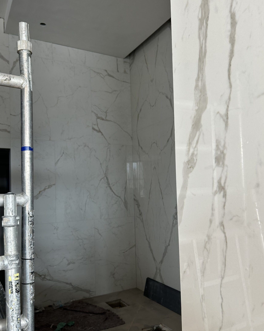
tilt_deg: +2.4
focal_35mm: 30
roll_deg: +2.0
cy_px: 177
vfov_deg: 58.7
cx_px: 123
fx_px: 293
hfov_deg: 48.5
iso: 80
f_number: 1.5
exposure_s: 1/100
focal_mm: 5.7
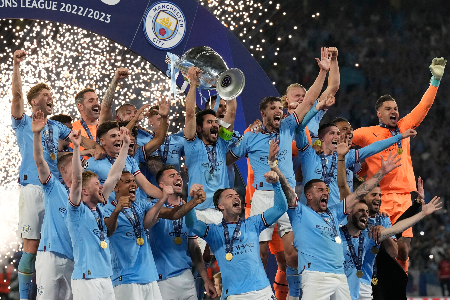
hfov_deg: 14.2
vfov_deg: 9.5
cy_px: 150
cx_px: 225
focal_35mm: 145
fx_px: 1812
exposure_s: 1/2000
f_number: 3.5
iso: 3200
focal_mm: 145
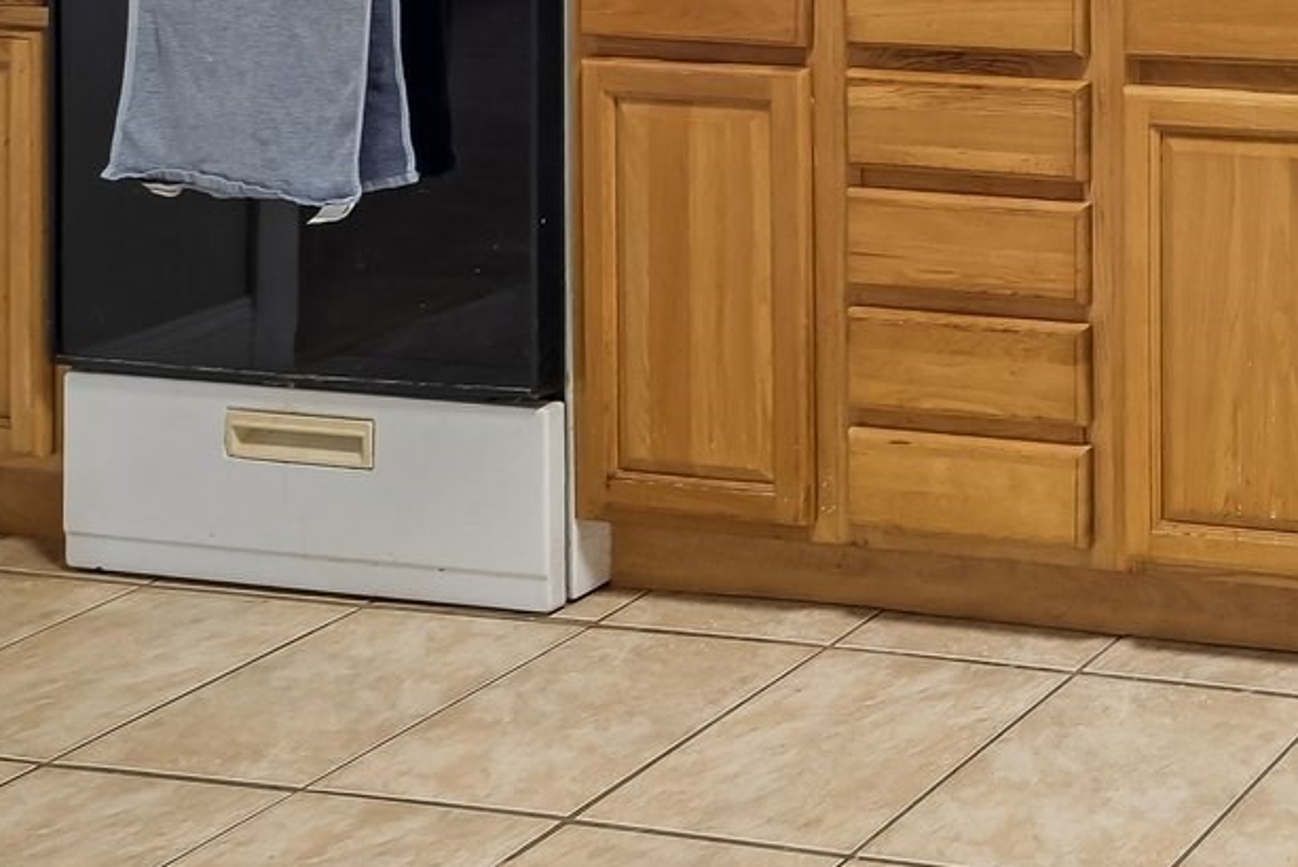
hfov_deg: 24.7
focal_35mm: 50
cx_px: 2154
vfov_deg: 23.0
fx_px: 1804
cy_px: -356
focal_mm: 10
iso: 200
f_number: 5.6
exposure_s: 1/4
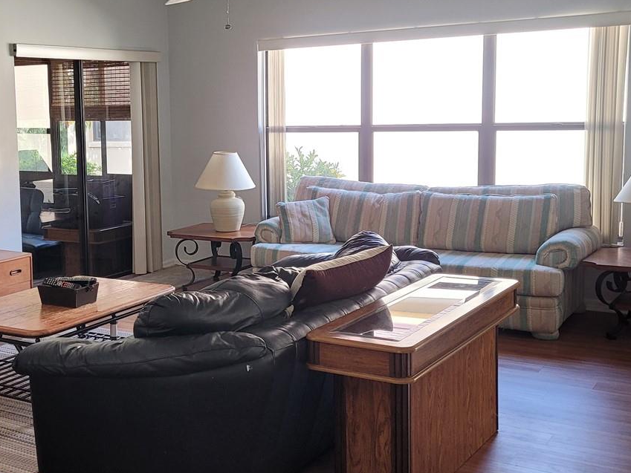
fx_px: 893
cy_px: 211
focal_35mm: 49
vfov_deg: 29.7
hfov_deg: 37.9
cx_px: 158
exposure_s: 1/120
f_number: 1.8
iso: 125
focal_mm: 5.4
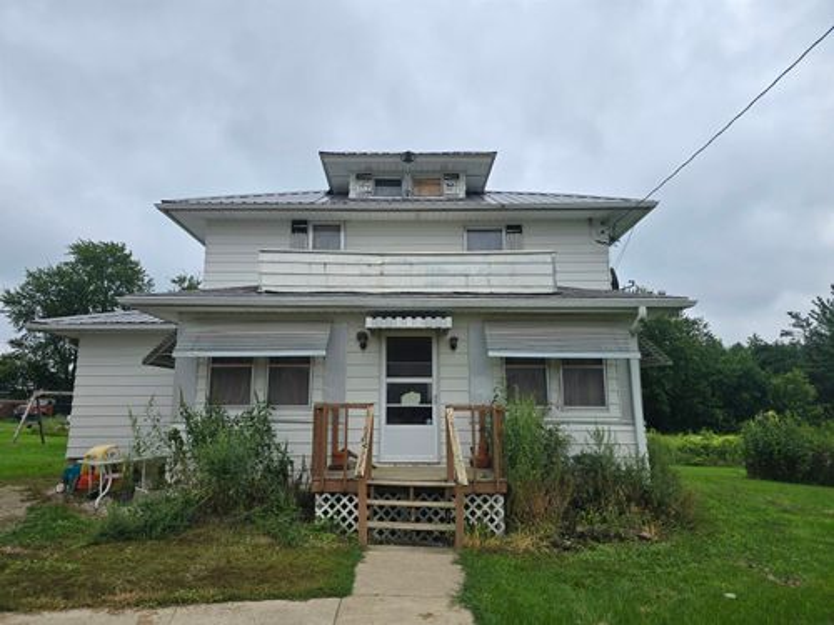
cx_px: 417
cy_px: 312
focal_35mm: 23
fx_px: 554
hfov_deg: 73.9
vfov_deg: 58.9
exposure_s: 1/670
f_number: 1.7
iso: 12
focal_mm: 6.3
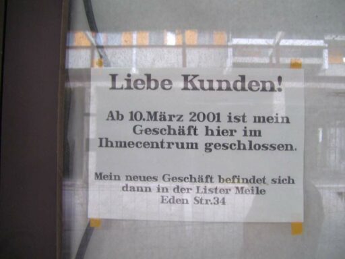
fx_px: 369
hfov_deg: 50.1
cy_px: 130
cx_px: 172
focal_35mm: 37
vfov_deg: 38.7
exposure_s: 1/30
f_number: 2.7
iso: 80
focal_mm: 6
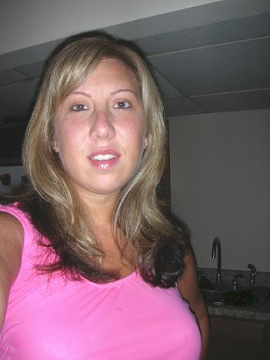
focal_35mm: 35
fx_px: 364
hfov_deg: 40.7
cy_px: 180
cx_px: 135
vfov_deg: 52.6
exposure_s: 1/60.1
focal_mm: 5.8
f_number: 3
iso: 50
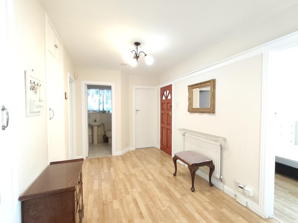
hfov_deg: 98.2
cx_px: 149
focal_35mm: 15
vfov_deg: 81.7
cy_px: 112
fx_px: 129
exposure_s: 1/50
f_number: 2.2
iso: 640
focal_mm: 1.67
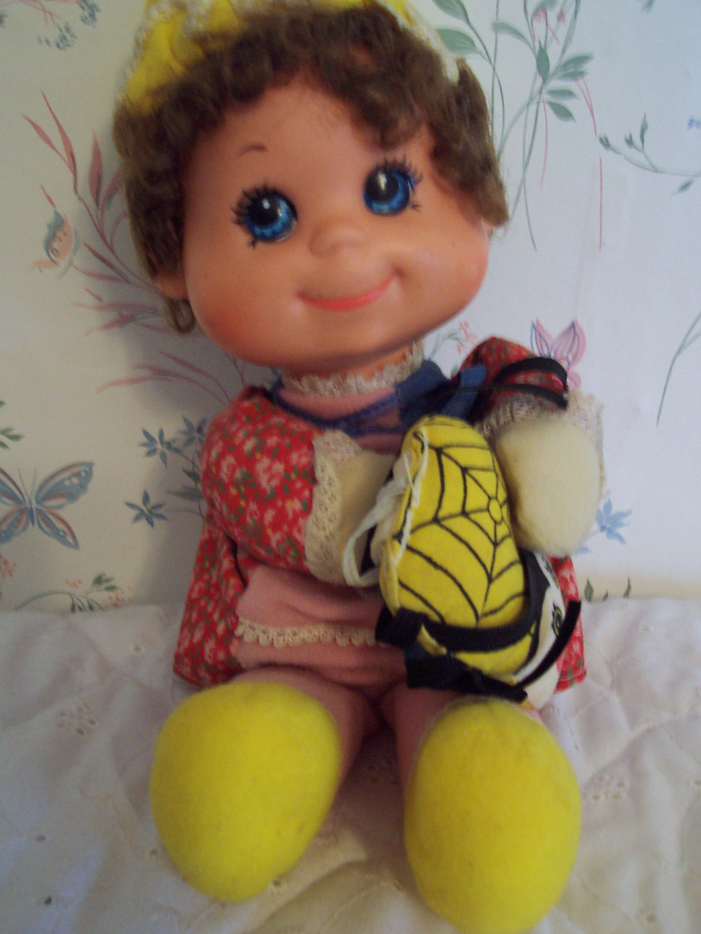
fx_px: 999
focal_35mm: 37
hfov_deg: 38.7
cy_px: 467
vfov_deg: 50.1
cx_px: 350
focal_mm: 5.6
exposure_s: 1/15
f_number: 2.8
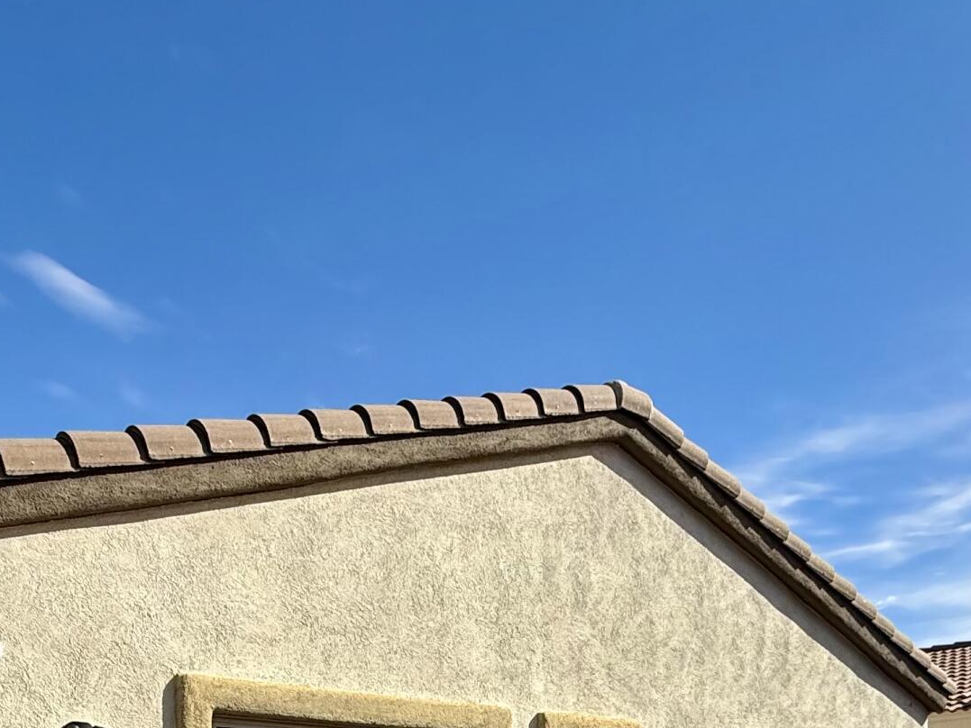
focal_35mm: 39
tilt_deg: -2.8
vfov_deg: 30.7
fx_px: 1094
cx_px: 480
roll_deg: -0.1
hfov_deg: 47.9
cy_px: 890
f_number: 2.2
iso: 50
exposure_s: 1/2611
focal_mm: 2.22
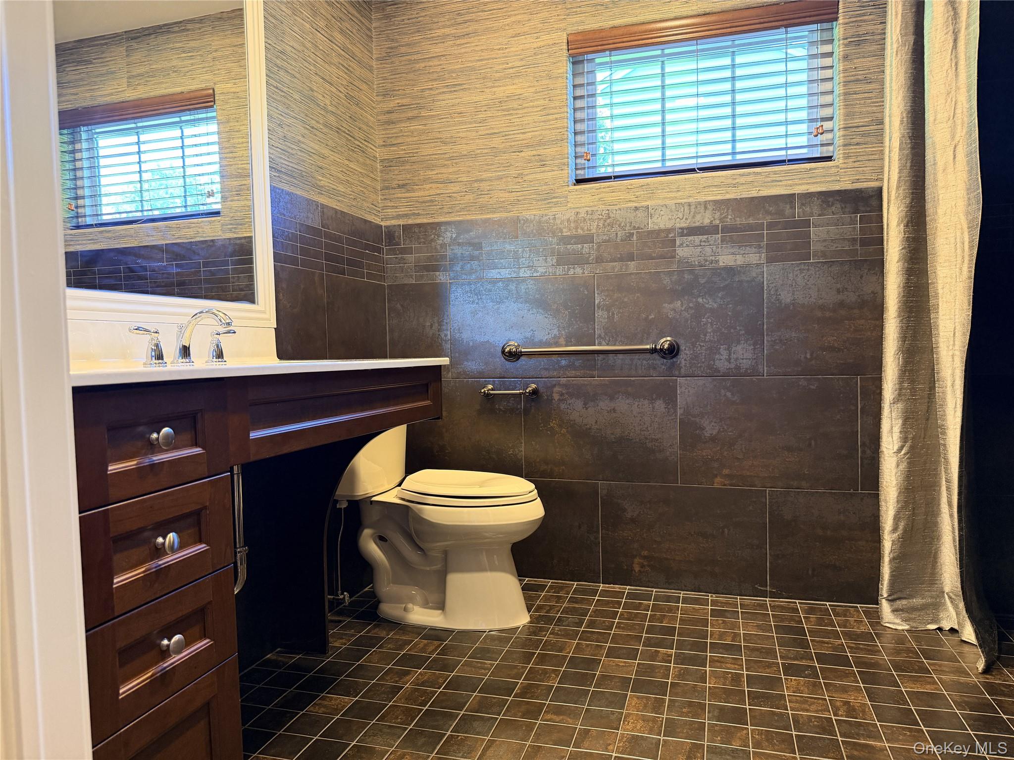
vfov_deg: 56.8
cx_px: 507
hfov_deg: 71.6
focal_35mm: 24
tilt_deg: -2.6
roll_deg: +1.5
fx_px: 703
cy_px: 380
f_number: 1.78
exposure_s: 1/60
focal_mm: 6.76
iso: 250
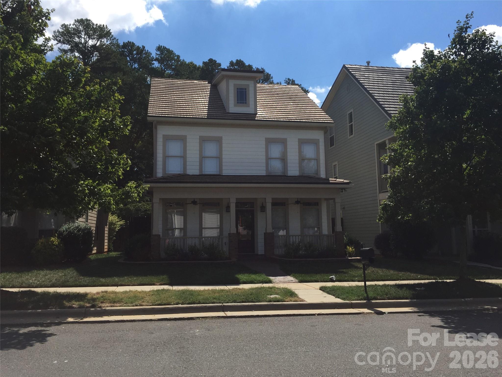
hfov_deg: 61.7
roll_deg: -0.5
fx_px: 421
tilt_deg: +6.2
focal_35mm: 29
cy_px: 188
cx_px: 251
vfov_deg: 48.2
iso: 32
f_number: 2.2
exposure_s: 1/2825
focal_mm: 4.15
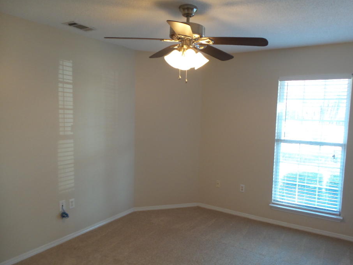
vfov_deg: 53.0
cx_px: 193
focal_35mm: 26
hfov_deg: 67.2
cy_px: 141
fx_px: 265
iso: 250
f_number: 2.8
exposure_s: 1/30
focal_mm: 4.1
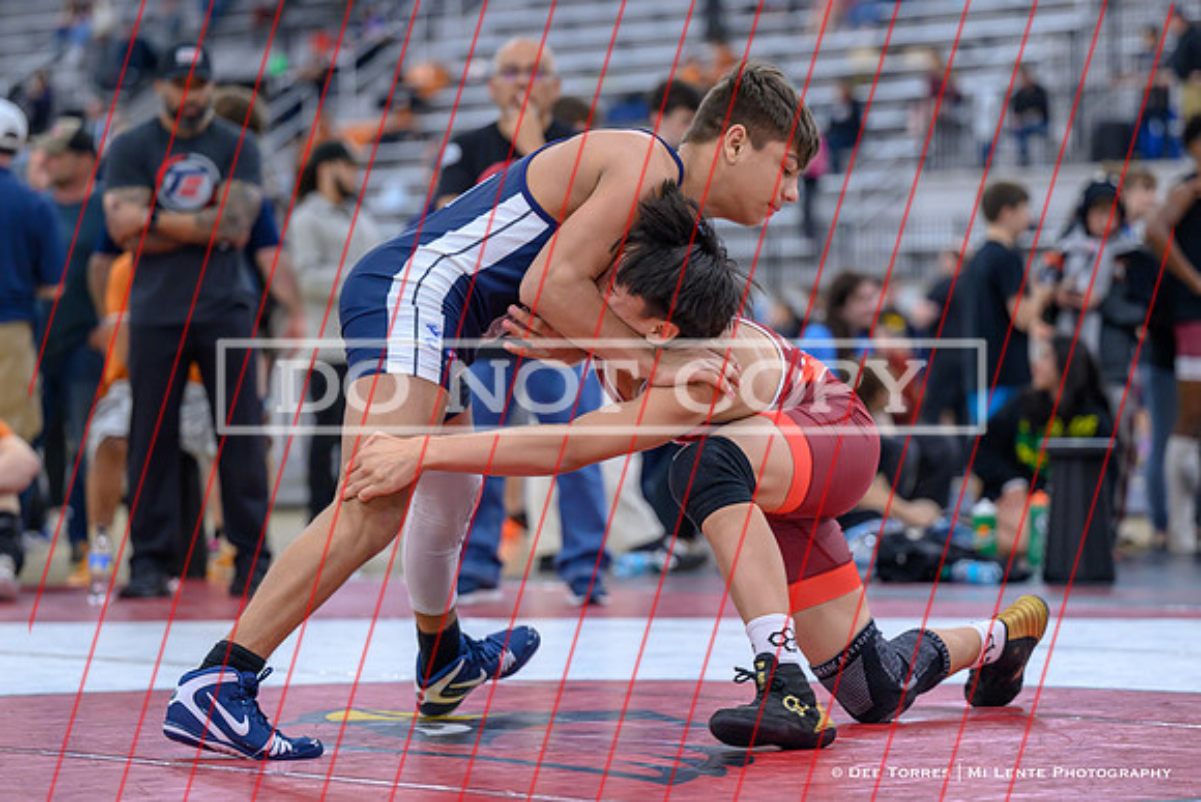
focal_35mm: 138
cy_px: 448
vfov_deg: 10.0
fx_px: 4601
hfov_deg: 14.9
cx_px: 677
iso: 1400
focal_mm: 103
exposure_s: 1/640
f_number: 2.8
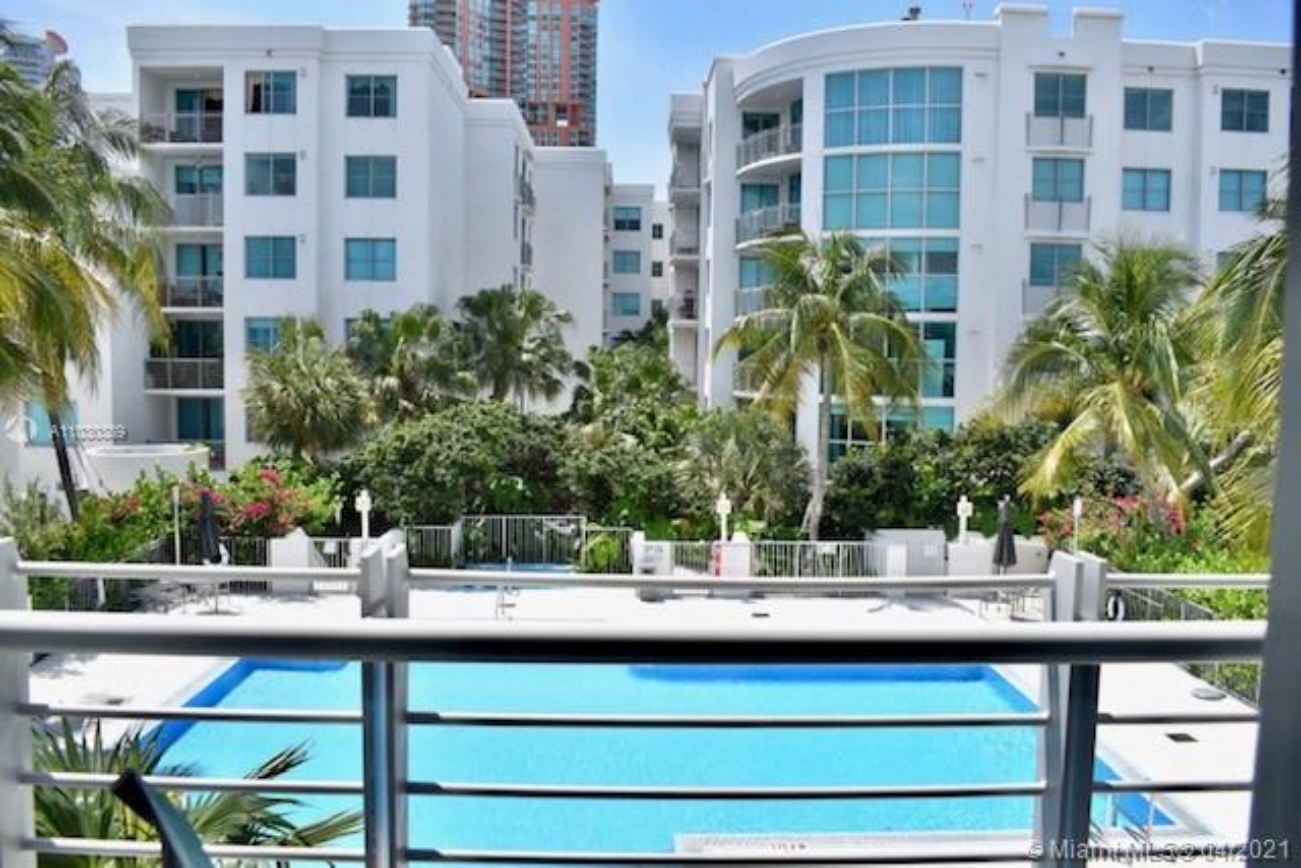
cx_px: 650
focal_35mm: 30
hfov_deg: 61.9
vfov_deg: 43.6
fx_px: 1084
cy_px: 434
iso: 400
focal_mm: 20
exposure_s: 1/1600
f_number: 6.3
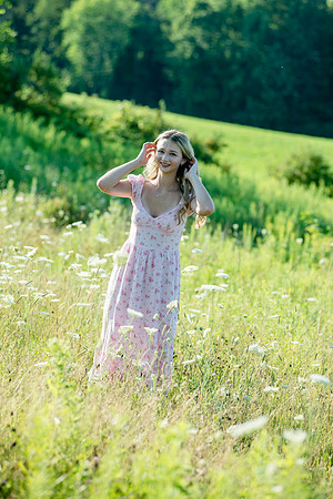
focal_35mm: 120
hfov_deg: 11.4
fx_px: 1665
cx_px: 166
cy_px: 250
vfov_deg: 17.1
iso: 160
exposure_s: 1/500
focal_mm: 120
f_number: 4
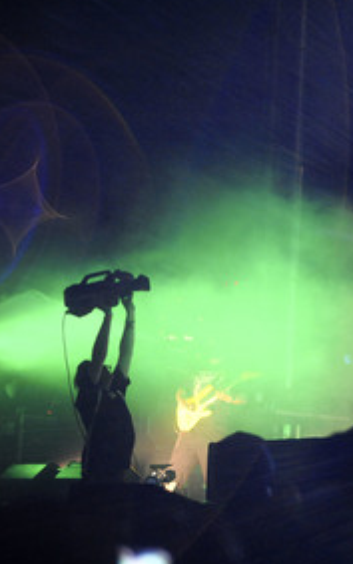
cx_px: 365
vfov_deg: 25.5
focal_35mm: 81
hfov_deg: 15.8
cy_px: 285
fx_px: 1246
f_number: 1.8
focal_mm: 50
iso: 3200
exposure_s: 1/400
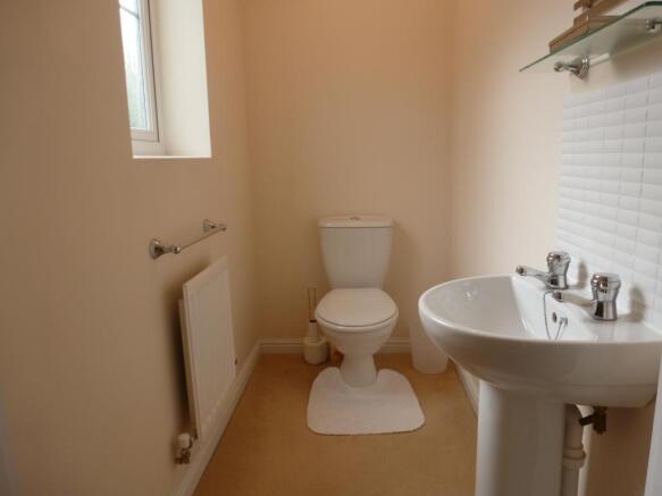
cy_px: 248
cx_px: 331
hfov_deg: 71.6
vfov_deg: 56.8
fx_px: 459
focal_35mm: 24
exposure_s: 1/60
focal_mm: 4.3
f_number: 3.3
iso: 125
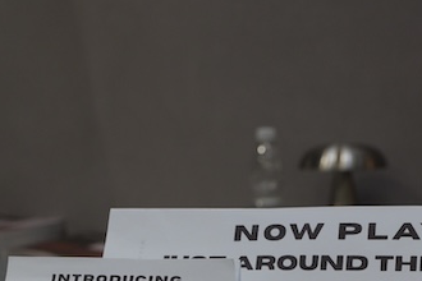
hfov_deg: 18.3
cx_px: 226
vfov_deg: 11.8
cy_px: 400
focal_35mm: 112
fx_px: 1313
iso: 800
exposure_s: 1/100
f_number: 6.3
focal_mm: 34
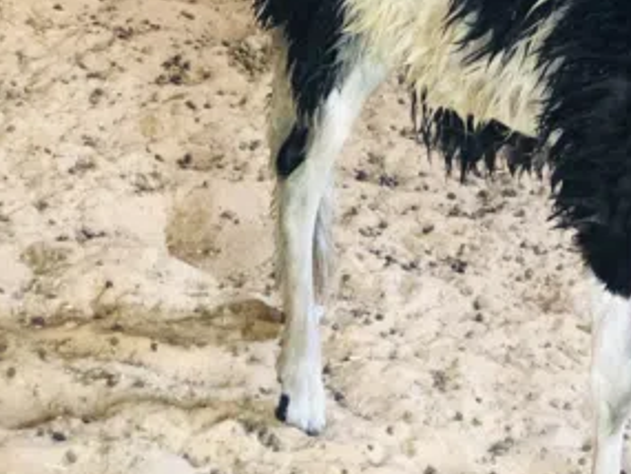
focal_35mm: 128
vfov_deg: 11.6
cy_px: 100
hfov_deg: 15.2
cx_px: 573
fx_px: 2334
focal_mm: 6.6
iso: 320
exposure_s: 1/30
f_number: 2.8
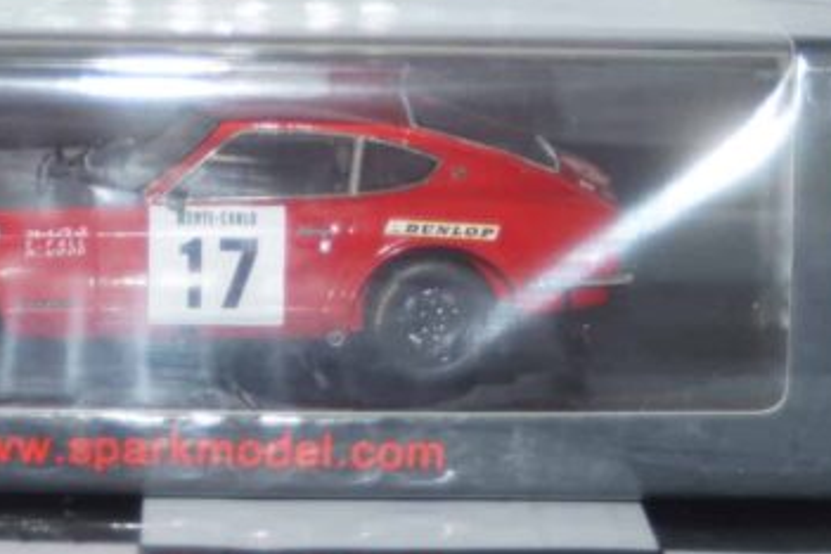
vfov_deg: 8.9
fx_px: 3555
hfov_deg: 13.3
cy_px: 173
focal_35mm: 154
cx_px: 173
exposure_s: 1/100
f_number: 5.6
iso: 500
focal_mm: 60
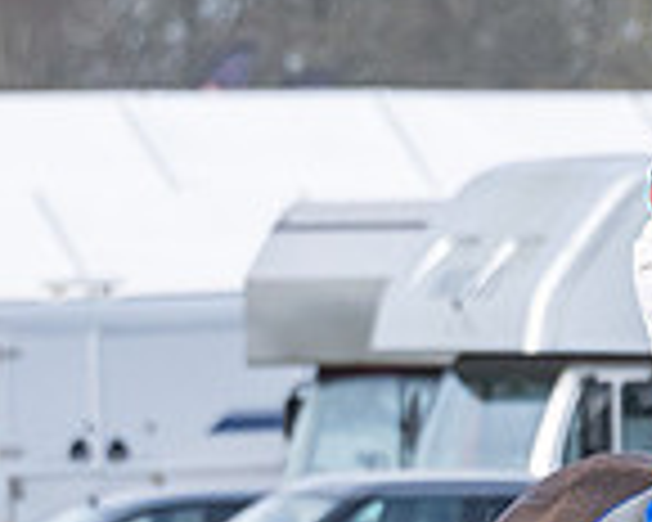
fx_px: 30084
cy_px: 891
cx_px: 1017
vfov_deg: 1.0
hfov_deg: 1.2
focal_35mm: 1559
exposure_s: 1/1250
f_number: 5
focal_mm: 185
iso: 400
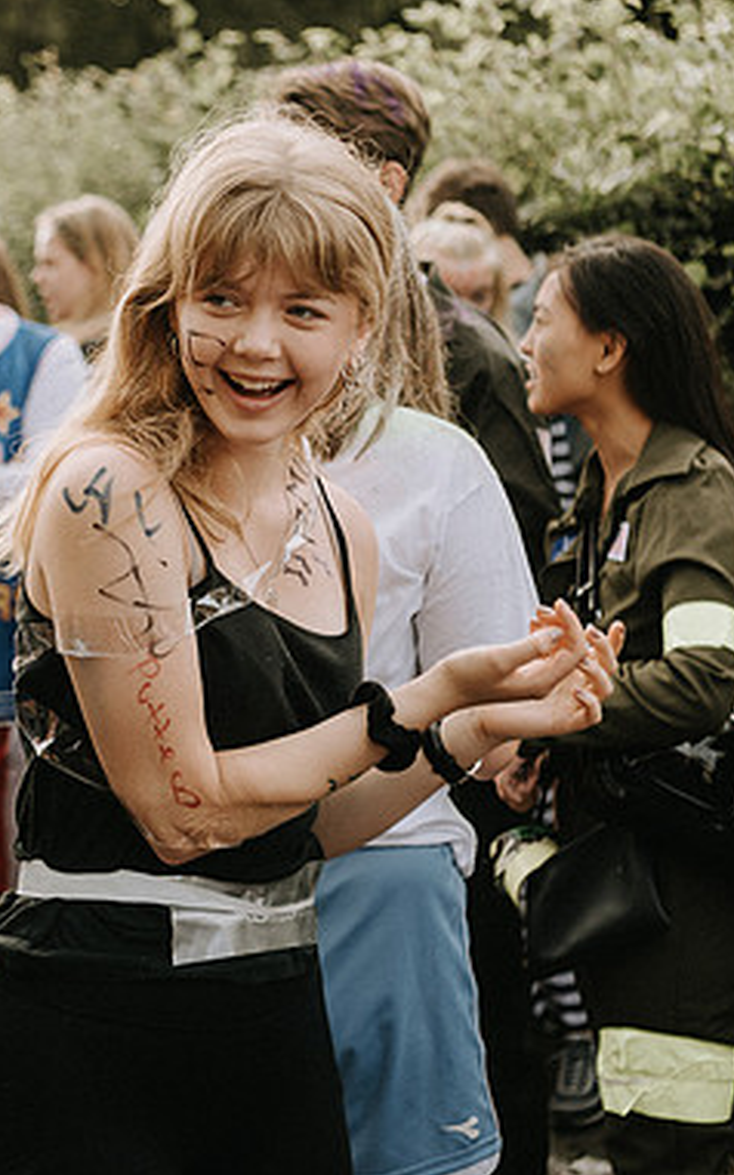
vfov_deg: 24.1
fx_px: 2754
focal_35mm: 86
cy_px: 498
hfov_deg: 15.1
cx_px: 179
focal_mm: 48
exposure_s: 1/400
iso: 160
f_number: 2.8
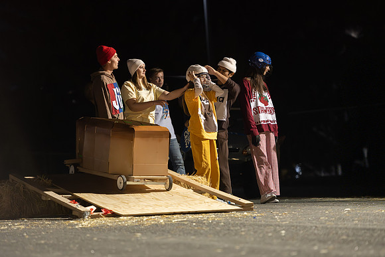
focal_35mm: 176
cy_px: 146
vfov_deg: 7.8
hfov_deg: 11.7
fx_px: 1881
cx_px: 189
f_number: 2.8
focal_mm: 155
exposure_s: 1/250
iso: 4000
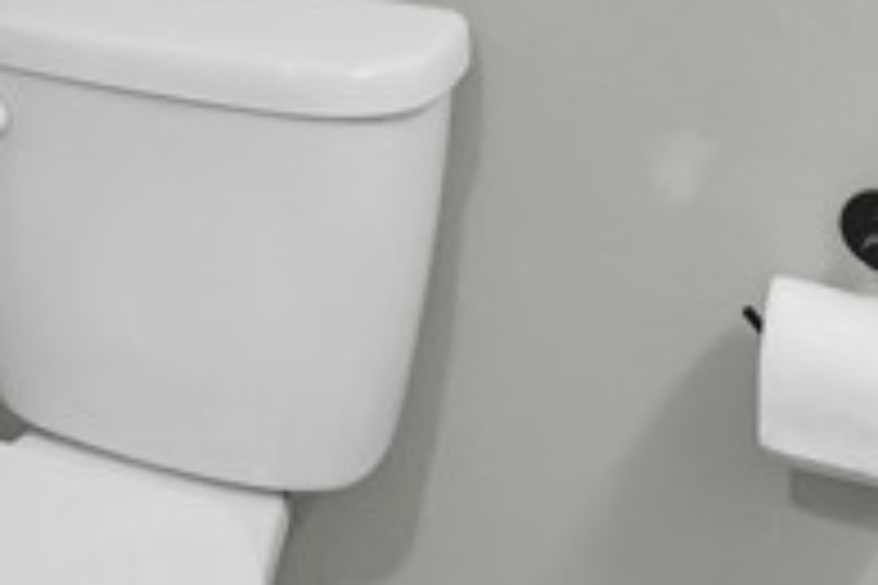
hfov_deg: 24.3
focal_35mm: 78
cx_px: -88
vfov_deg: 14.5
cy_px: -594
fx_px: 1902
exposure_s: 1/20
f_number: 10
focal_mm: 14
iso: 800
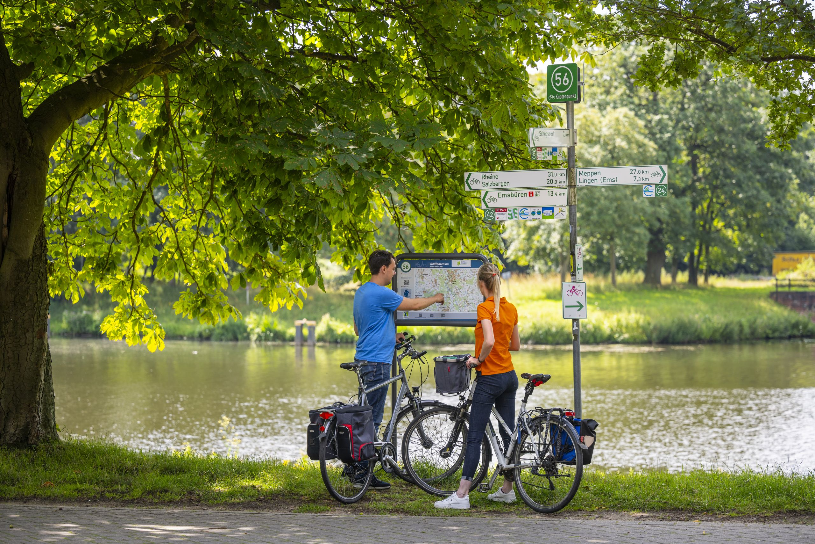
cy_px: 272
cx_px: 408
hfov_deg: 24.8
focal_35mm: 82
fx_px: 1856
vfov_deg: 16.7
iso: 40
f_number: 2.8
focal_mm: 82
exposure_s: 1/500
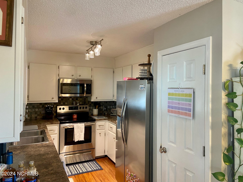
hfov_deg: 67.3
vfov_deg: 53.1
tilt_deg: -0.2
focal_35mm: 26
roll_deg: -0.2
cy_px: 91
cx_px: 122
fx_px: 183
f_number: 1.8
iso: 200
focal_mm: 4.25
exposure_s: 1/60
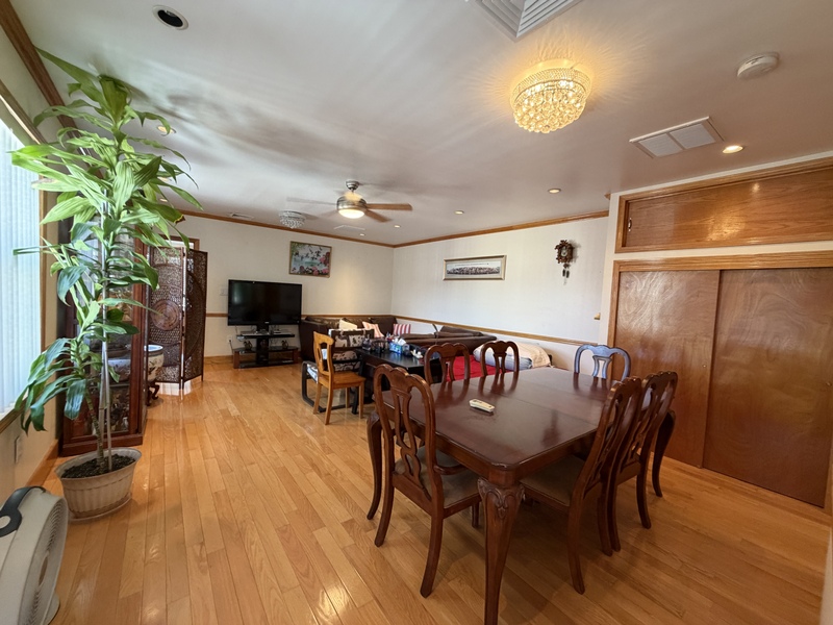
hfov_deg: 102.1
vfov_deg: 85.7
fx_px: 337
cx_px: 416
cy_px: 312
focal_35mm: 14
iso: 320
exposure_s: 1/60
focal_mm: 2.22
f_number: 2.2
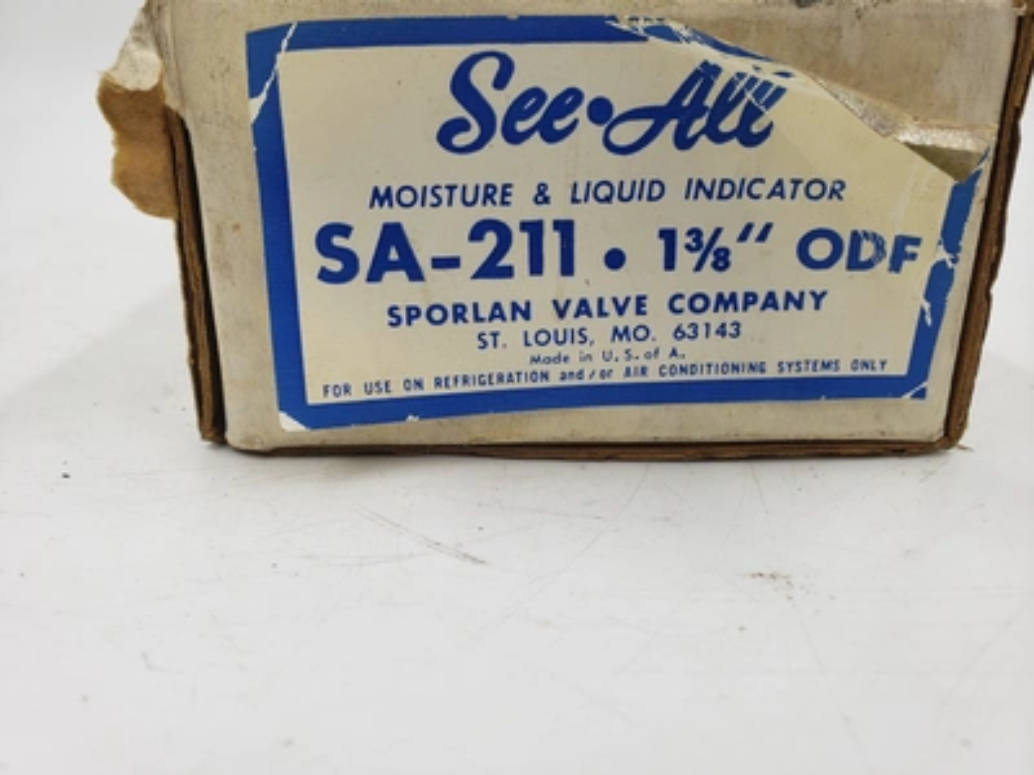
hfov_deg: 67.3
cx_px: 517
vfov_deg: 53.1
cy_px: 388
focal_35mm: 26
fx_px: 777
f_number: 2.4
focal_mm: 4.3
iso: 50
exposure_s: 1/165
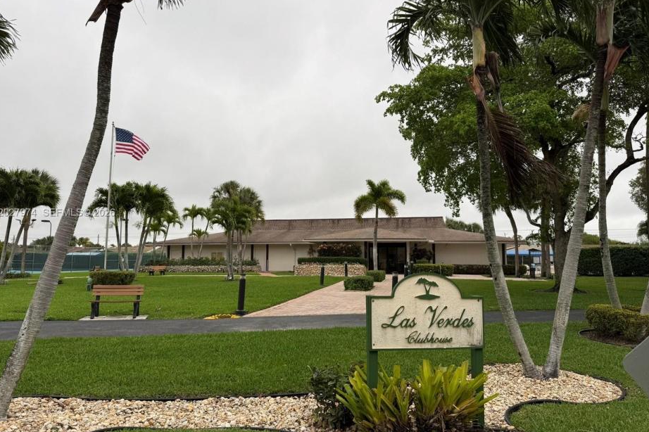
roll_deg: -0.3
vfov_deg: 49.5
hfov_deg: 69.4
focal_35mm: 26
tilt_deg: +6.9
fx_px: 469
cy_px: 213
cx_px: 322
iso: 80
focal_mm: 6.76
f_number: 1.78
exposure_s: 1/443
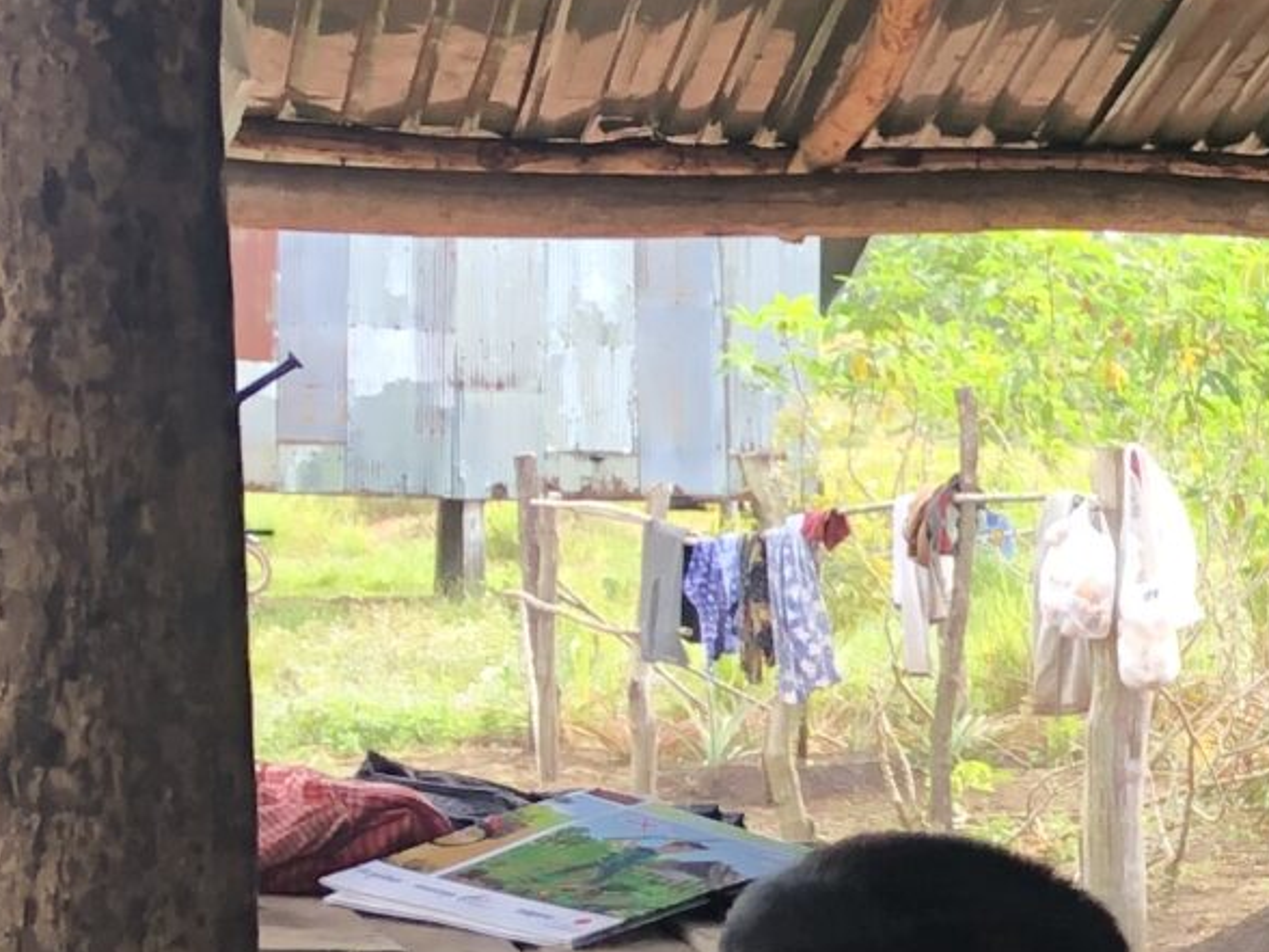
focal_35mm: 122
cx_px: 2609
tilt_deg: -3.8
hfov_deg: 13.6
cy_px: 667
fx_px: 4472
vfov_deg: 12.1
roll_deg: +0.0
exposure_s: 1/120
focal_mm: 4
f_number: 1.8
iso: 50
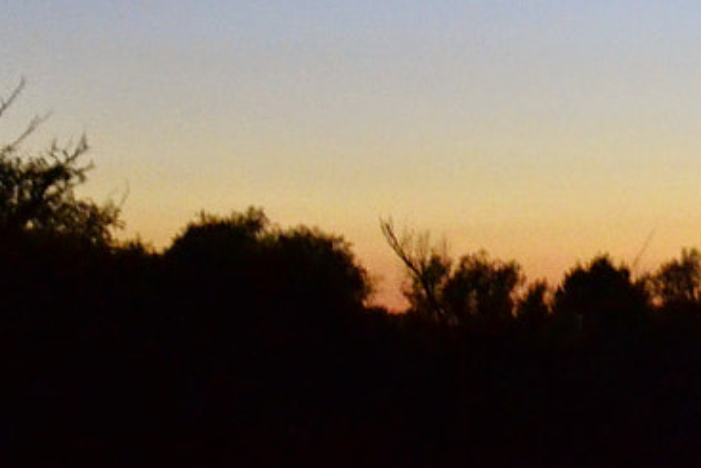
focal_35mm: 137
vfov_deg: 10.0
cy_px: 187
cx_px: 1383
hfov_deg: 13.0
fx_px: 2672
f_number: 3.8
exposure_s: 1/10
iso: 3200
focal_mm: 21
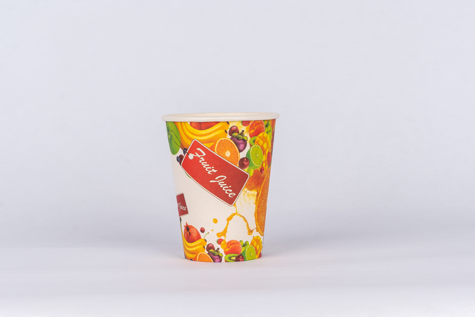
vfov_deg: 14.9
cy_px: 158
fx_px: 1214
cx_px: 238
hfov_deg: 22.1
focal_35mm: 92
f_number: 10
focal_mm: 61.6
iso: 320
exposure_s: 1/100
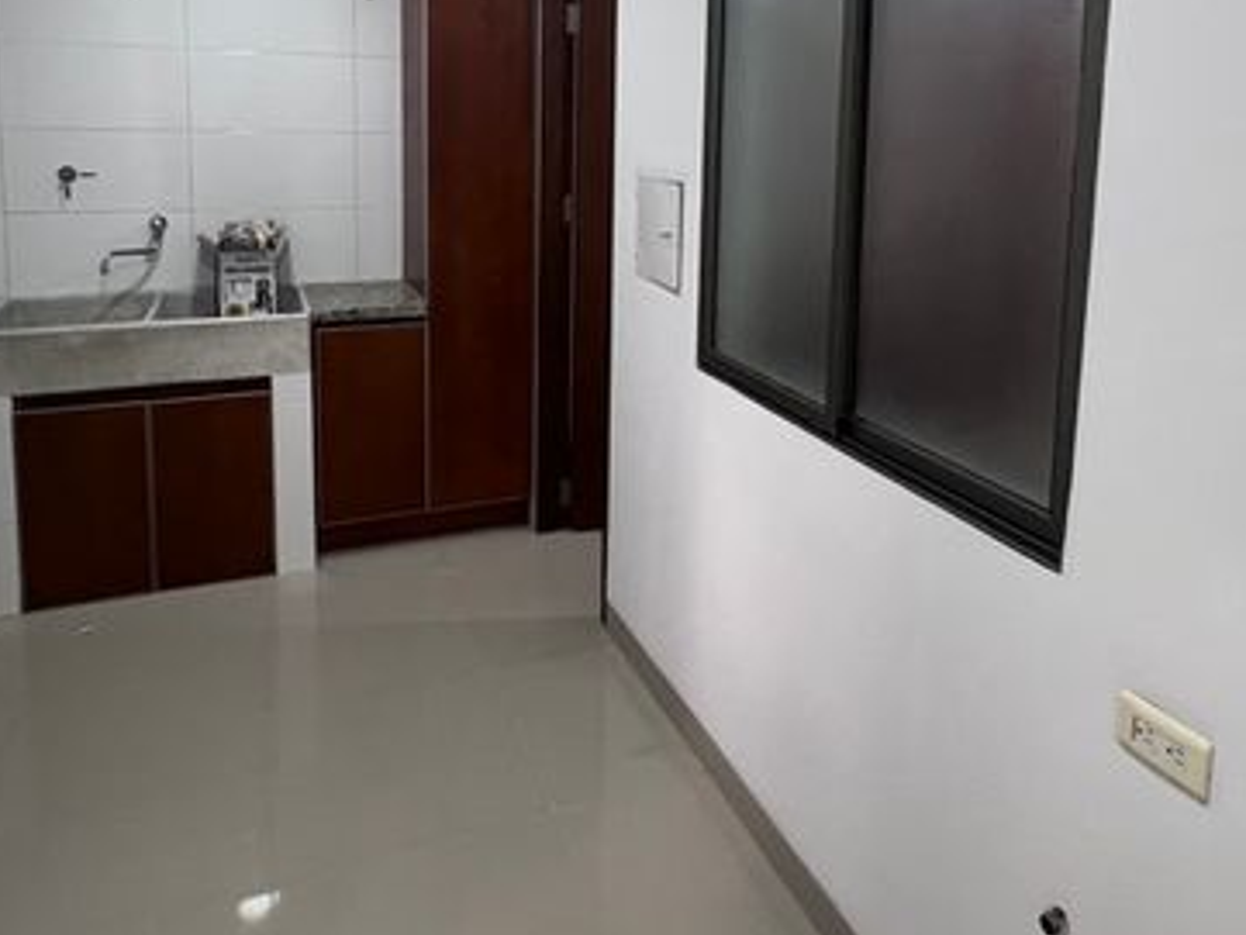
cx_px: 630
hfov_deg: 71.6
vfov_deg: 54.1
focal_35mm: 24
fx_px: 864
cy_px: 228
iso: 250
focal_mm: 1.57
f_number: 1.8
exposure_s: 1/60
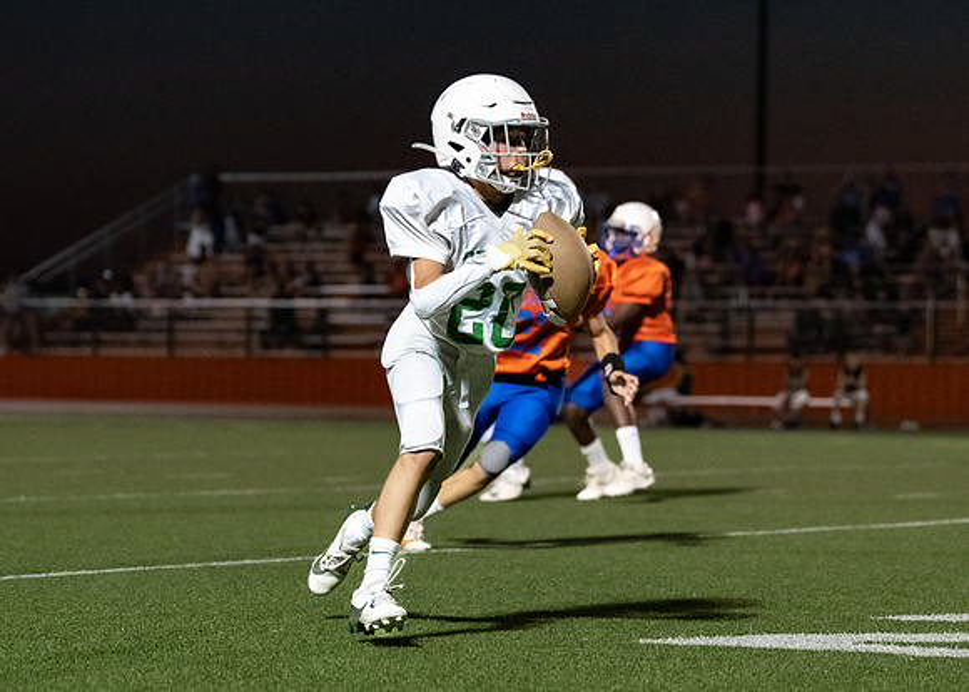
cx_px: 457
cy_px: 318
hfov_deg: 12.6
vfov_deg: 9.0
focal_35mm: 160
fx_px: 4405
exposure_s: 1/1000
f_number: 2.8
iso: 4000
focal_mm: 88
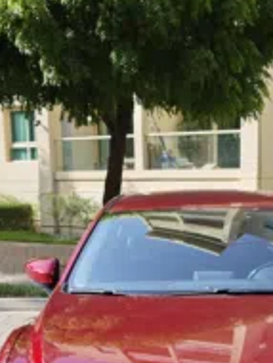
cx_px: 210
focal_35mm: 63
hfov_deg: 23.1
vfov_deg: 28.9
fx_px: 661
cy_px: 355
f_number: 1.63
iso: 50
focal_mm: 8.72
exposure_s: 1/817
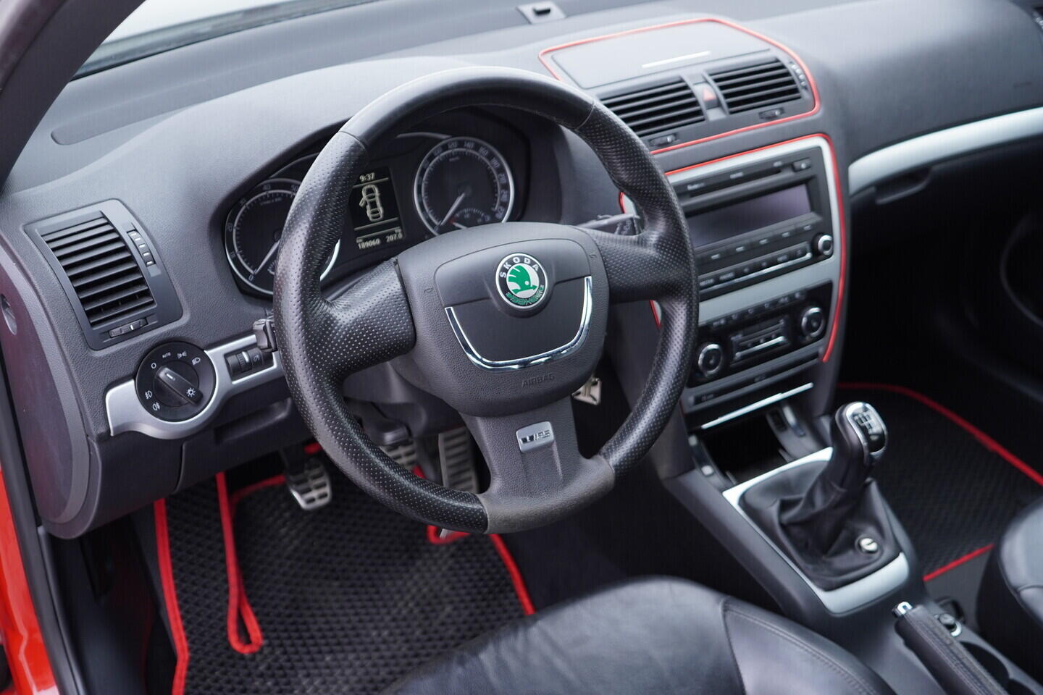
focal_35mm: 36
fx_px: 1043
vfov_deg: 36.9
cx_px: 522
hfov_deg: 53.1
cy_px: 348
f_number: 2.8
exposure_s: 1/40
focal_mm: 24
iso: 320
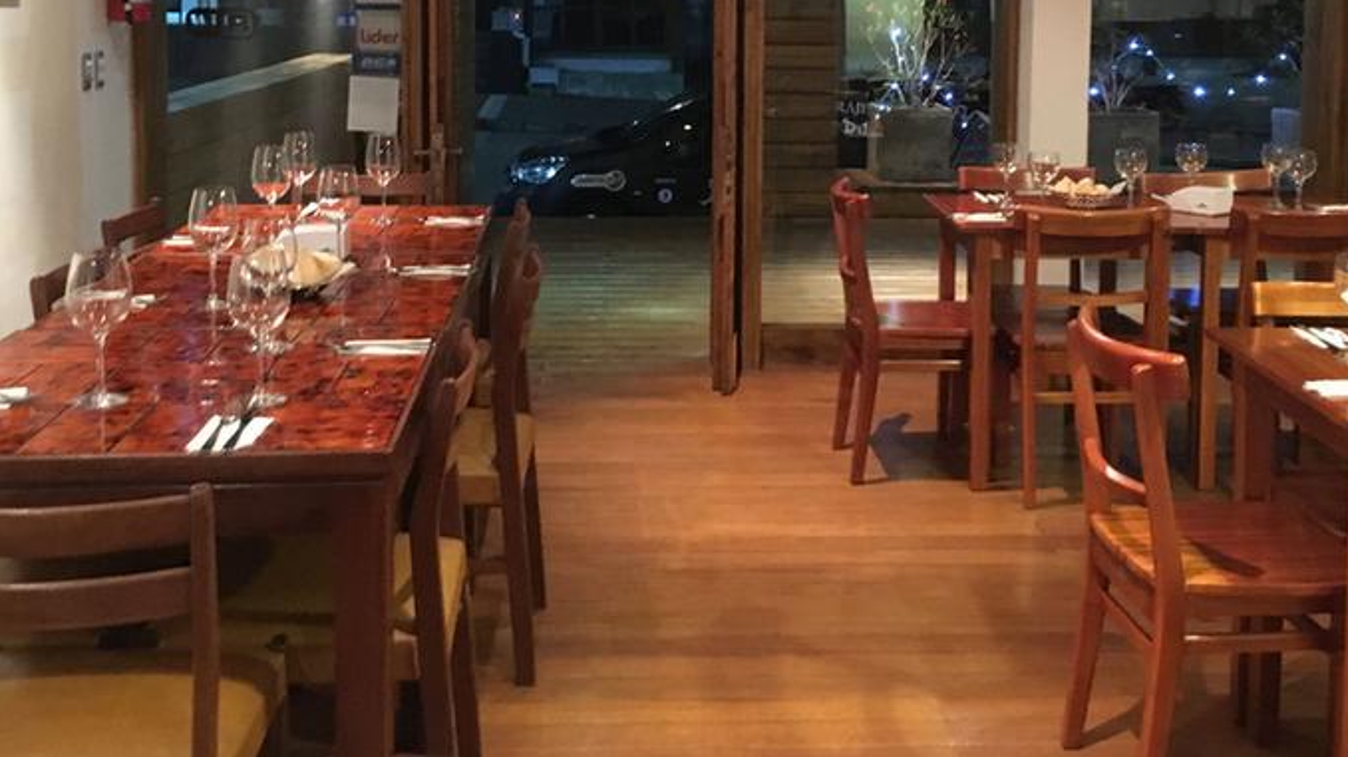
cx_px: 714
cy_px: 80
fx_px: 1572
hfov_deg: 46.4
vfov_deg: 26.2
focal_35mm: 44
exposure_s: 1/17
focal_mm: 4.15
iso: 500
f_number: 2.2
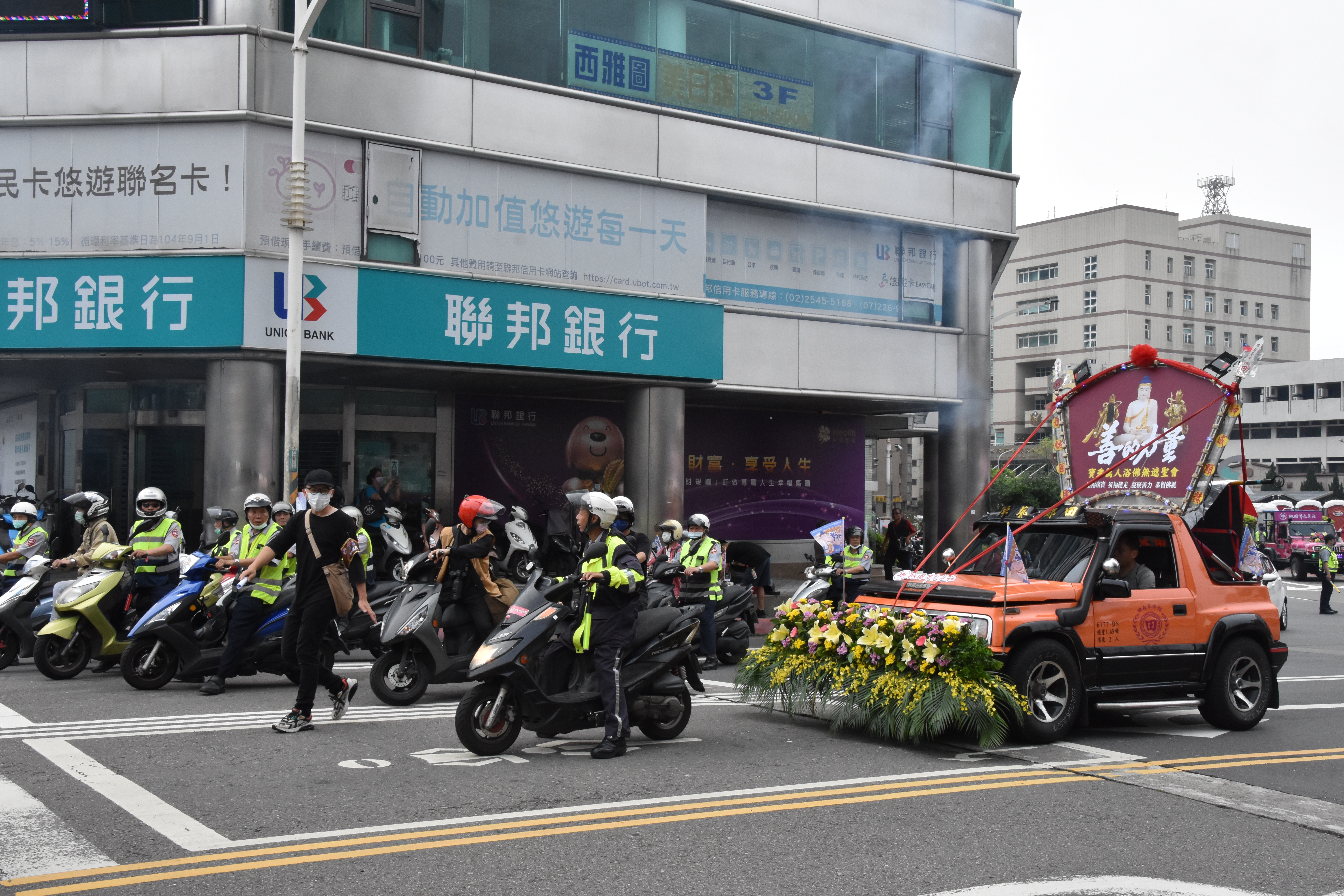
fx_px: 1456
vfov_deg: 34.2
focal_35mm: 39
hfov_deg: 49.6
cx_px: 672
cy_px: 448
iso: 1600
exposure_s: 1/640
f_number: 13
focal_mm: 26
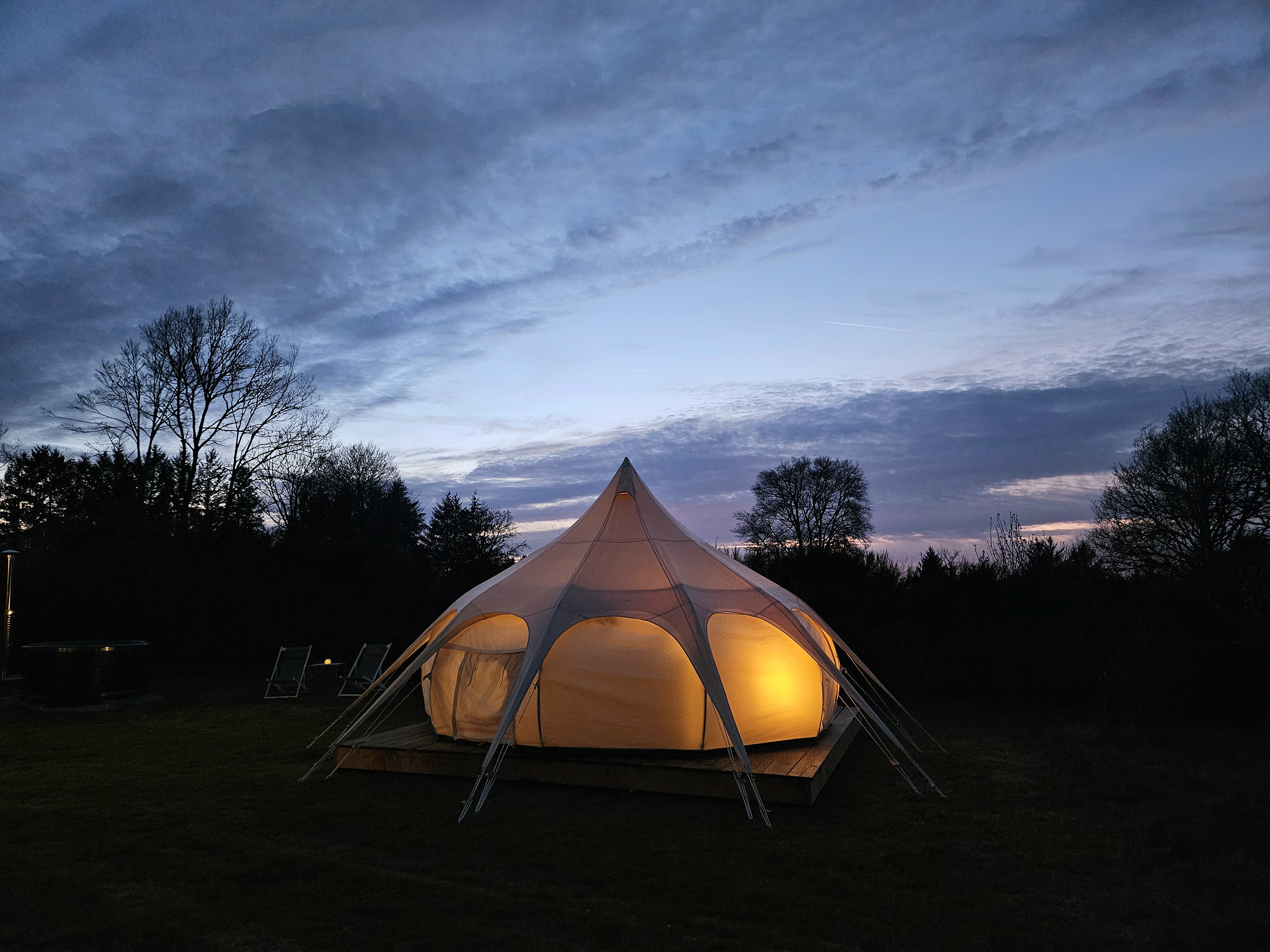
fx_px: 844
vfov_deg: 58.9
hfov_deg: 73.9
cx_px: 635
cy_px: 476
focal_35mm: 23
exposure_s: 1/25.1
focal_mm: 5.4
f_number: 1.8
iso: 640
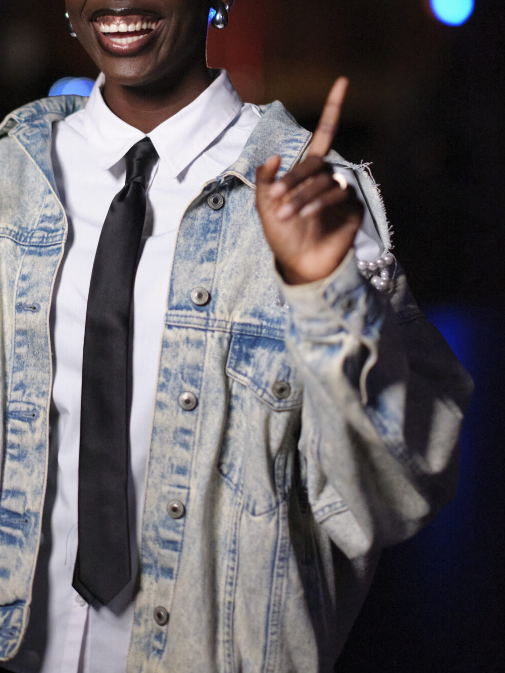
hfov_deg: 12.2
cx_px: 91
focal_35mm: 121
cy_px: 148
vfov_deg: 16.2
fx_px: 2353
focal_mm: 80
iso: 10000
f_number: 1.7
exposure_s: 1/160
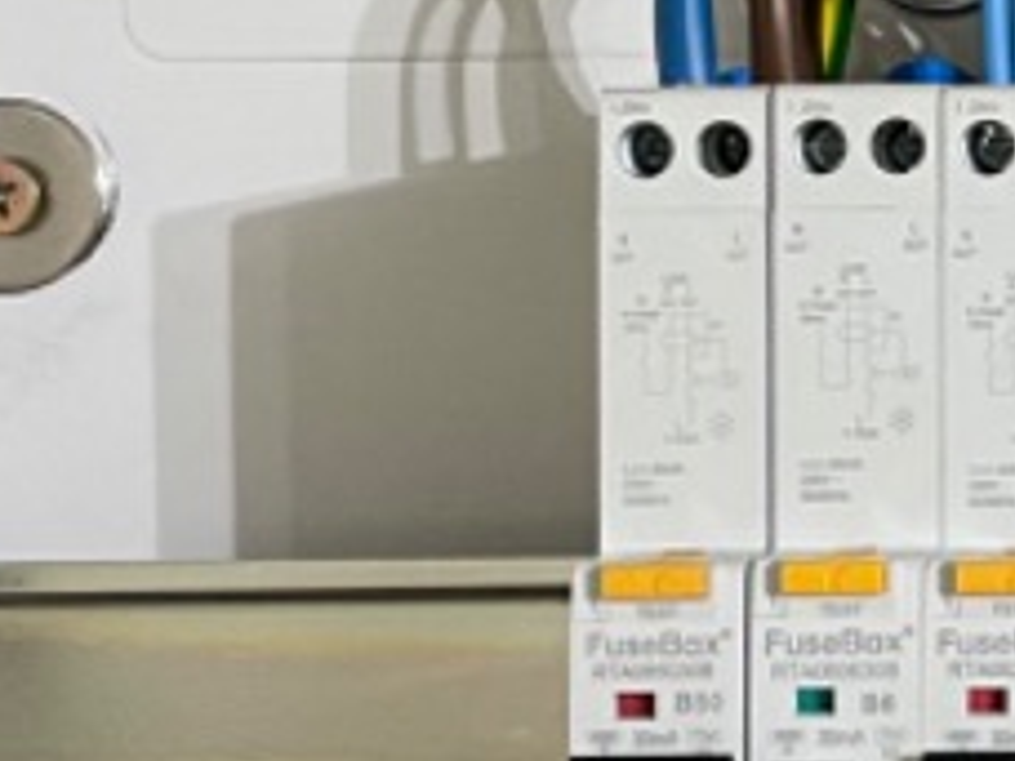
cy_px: 174
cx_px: 1518
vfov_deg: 10.8
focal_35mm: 137
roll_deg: +1.2
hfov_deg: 13.6
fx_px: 4017
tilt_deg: -0.1
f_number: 1.6
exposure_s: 1/50
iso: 125
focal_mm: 4.2
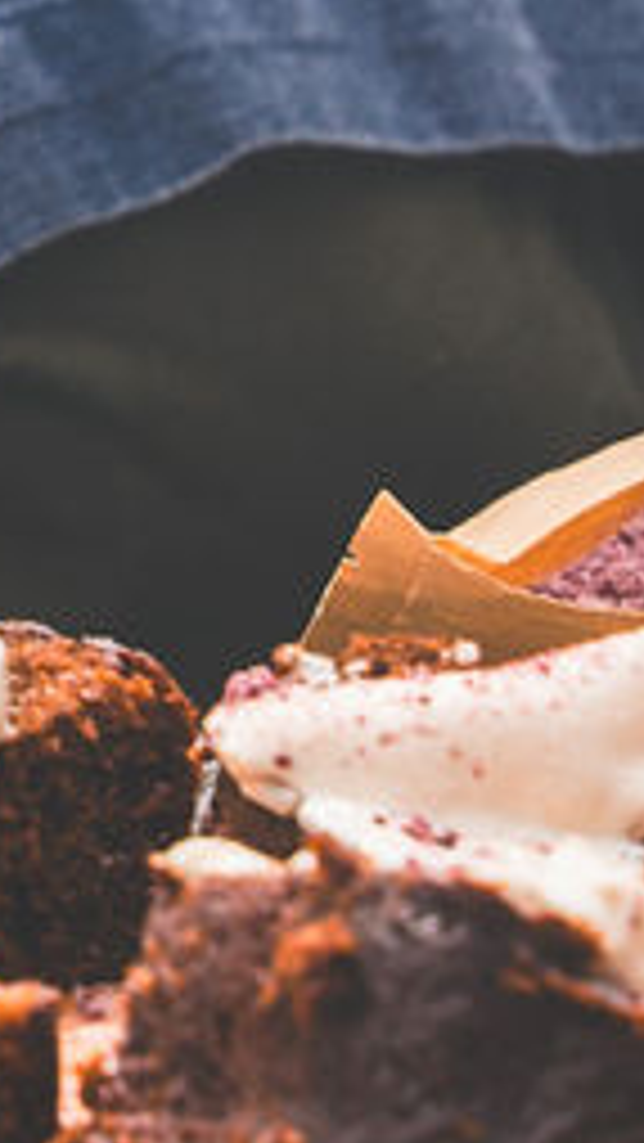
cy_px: -760
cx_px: -1004
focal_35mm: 415
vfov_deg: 5.1
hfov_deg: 2.9
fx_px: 12590
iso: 80
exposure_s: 1/400
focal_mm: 65.4
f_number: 7.1
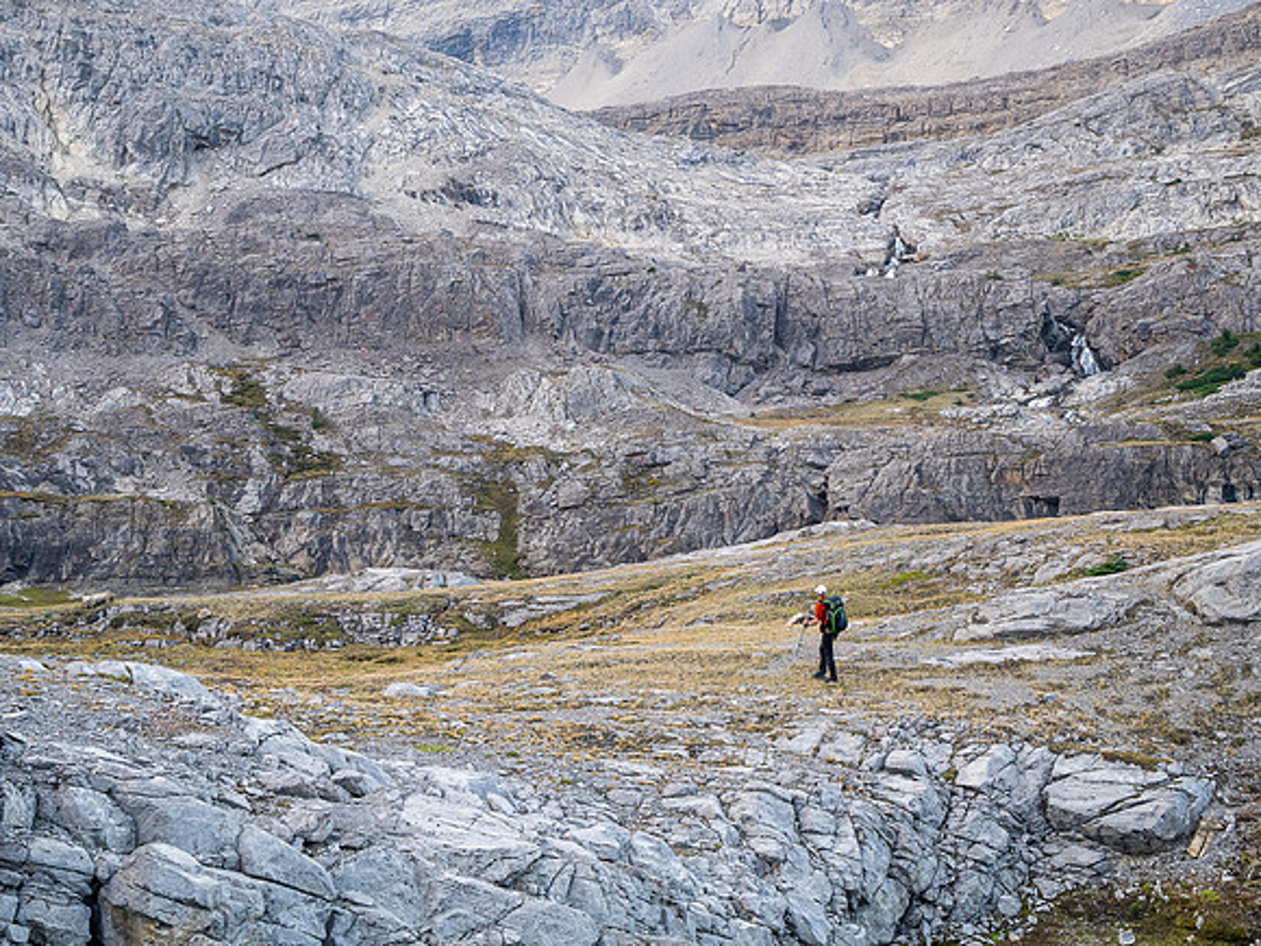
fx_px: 2331
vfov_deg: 22.9
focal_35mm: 64
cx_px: 630
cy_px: 473
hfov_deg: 30.3
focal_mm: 32
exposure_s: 1/80
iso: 250
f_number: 8
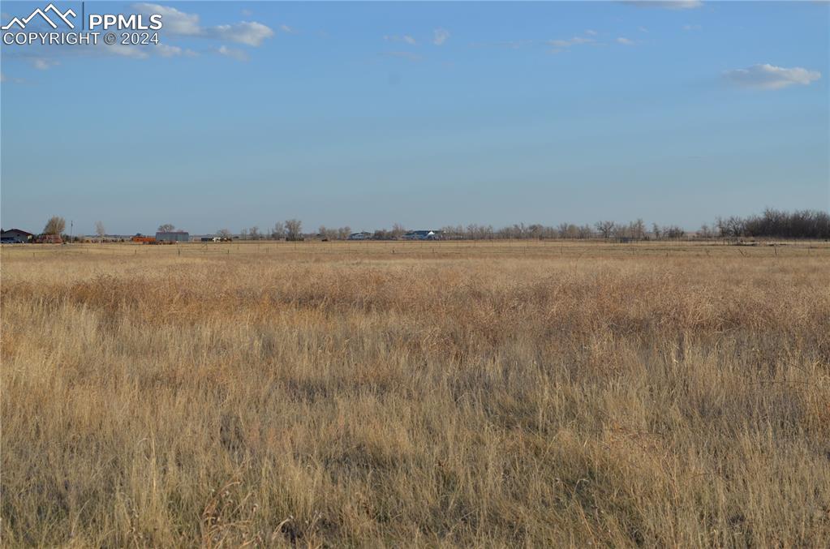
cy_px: 274
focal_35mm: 82
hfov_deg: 24.7
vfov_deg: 16.5
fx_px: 1898
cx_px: 415
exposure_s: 1/250
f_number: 8
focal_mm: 55
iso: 125
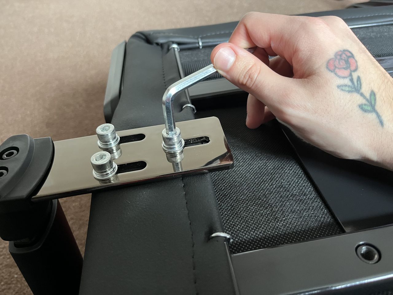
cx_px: 196
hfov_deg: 67.3
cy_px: 148
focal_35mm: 26
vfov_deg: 53.1
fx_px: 295
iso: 500
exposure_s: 1/42
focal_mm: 5.1
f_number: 1.6
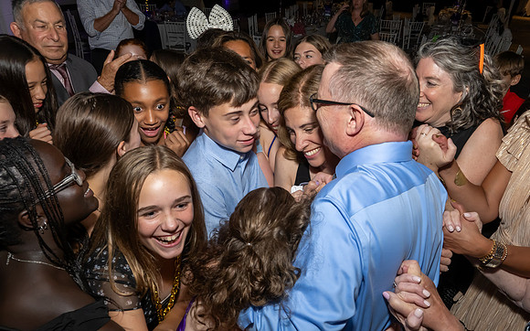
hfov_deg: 71.5
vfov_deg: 48.4
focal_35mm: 25
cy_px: 176
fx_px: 368
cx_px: 265
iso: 1000
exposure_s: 1/250
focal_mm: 17
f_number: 8
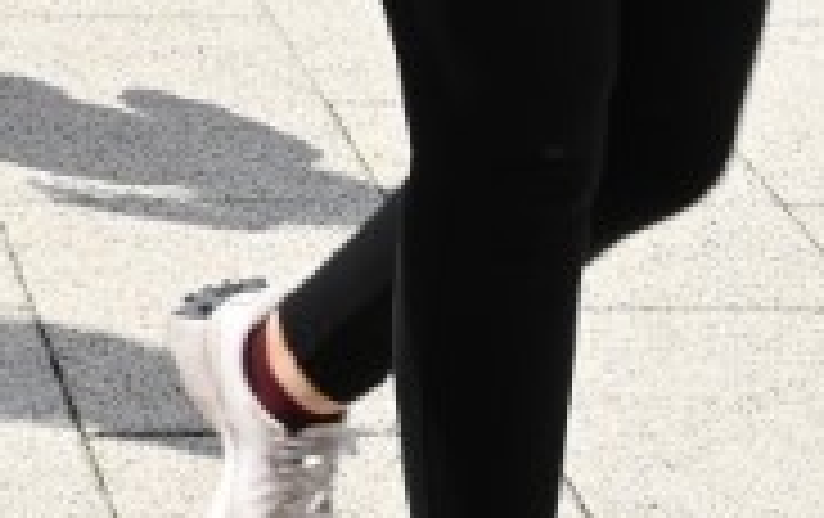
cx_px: -306
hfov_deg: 9.7
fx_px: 4746
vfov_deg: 6.0
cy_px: -694
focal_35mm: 211
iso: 100
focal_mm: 33
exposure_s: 1/200
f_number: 11
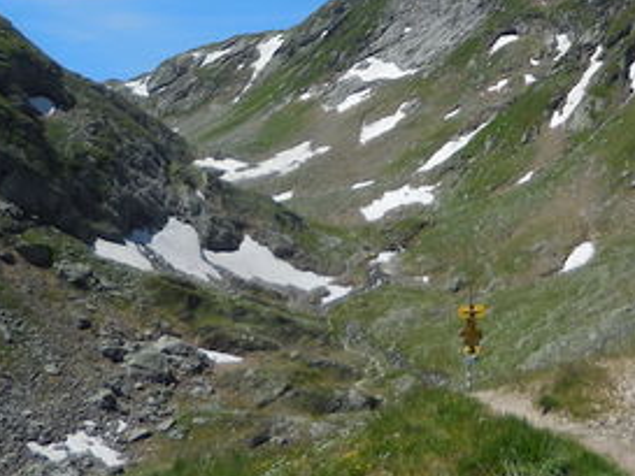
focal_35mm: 55
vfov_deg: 25.2
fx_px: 1009
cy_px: -5
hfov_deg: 33.7
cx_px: 523
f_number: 6.6
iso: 125
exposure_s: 1/640
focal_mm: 4.5
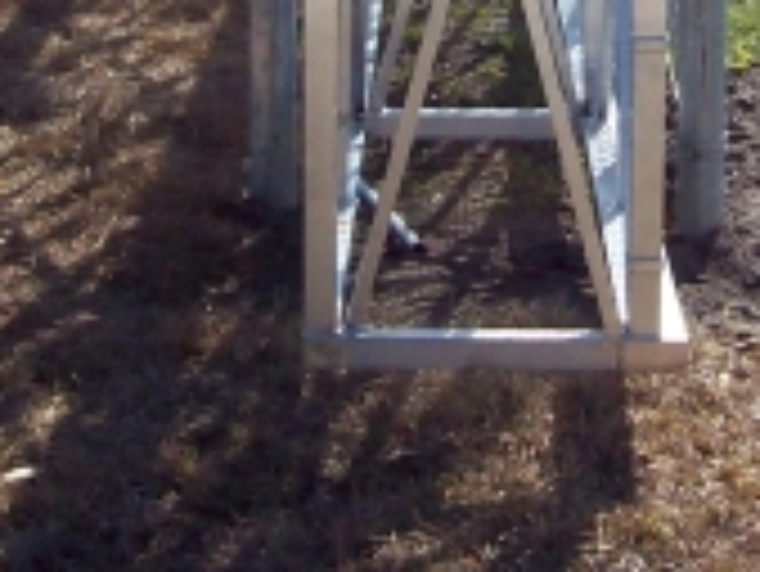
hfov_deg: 14.5
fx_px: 2988
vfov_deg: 10.6
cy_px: -243
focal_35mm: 136
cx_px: 441
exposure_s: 1/534
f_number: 4.8
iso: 80
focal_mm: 6
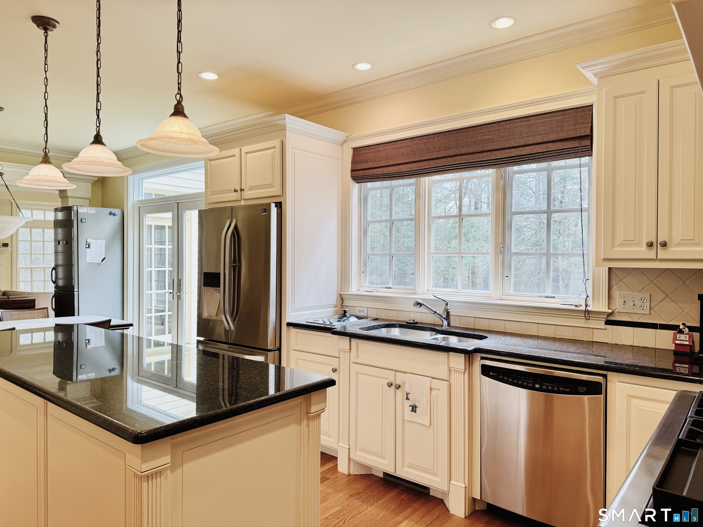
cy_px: 264
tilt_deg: -0.2
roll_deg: -1.0
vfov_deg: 56.8
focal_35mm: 24
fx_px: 487
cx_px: 352
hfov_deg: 71.6
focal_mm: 6.76
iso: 80
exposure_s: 1/120
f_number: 1.78
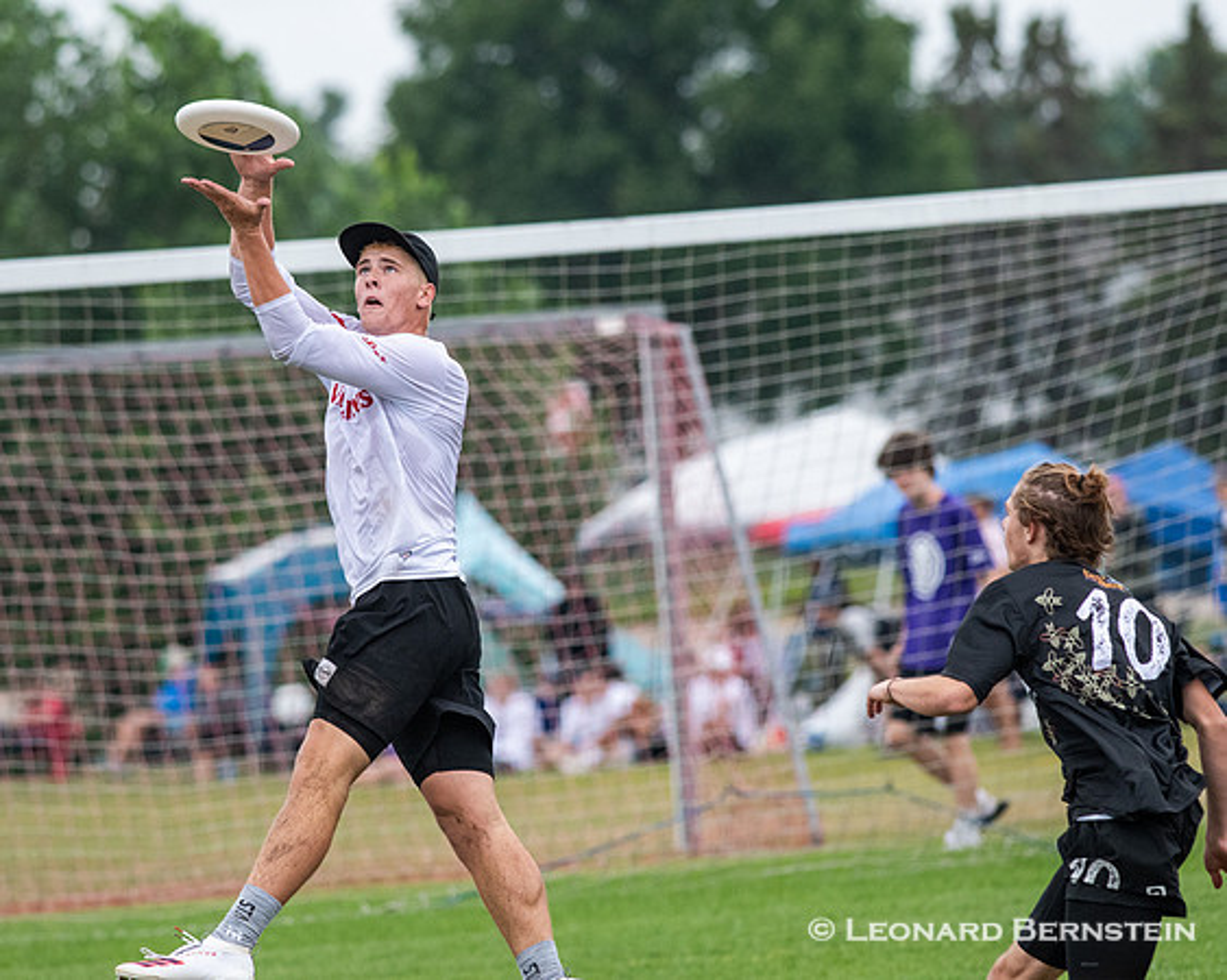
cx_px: 559
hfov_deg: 3.8
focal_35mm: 507
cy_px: 490
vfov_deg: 3.1
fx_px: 18398
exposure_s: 1/2500
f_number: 5
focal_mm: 300
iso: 1600
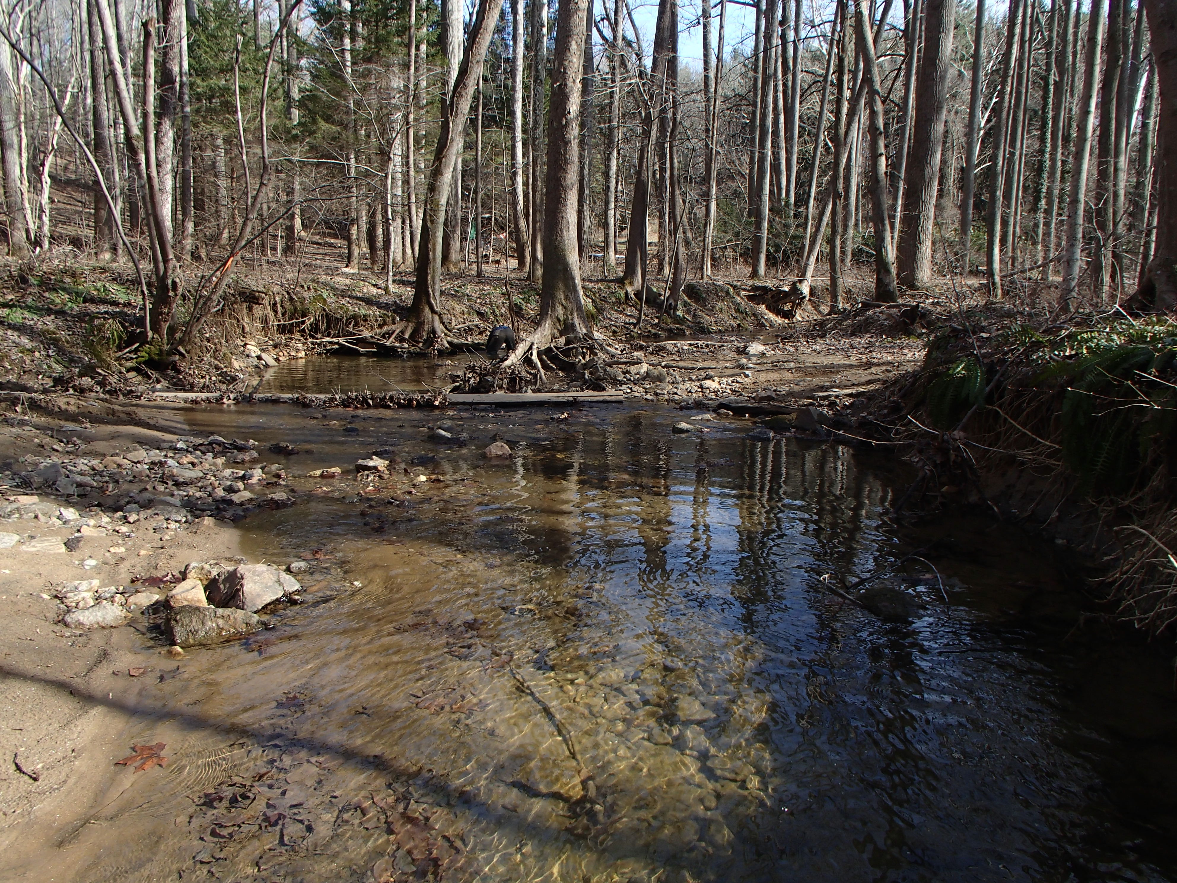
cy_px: 442
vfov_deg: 49.7
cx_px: 588
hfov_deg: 63.4
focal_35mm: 28
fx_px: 952
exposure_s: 1/250
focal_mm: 5
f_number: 3.9
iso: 100
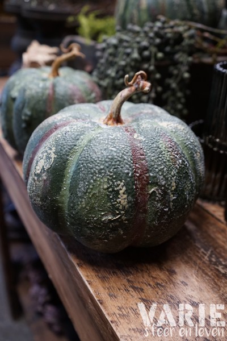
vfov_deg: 60.3
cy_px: 170
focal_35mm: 31
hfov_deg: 42.3
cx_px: 114
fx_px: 293
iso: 1250
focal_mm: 31
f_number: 4
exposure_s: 1/60
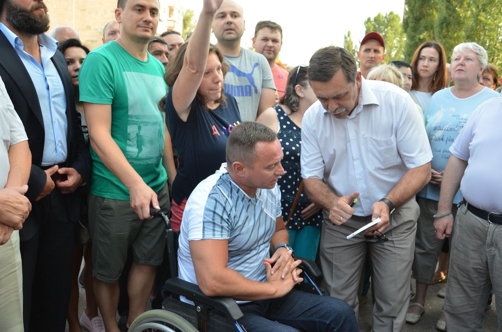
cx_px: 251
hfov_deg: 57.3
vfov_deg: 39.8
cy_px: 166
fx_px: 459
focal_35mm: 33
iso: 640
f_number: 5
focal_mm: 22
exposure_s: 1/400
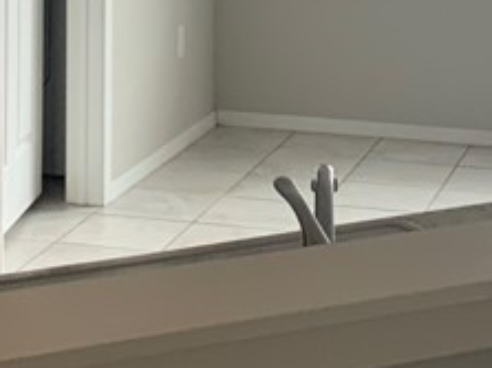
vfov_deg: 10.8
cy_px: -154
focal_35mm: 133
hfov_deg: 14.8
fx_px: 1889
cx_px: 192
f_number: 1.8
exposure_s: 1/60
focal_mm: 3
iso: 80
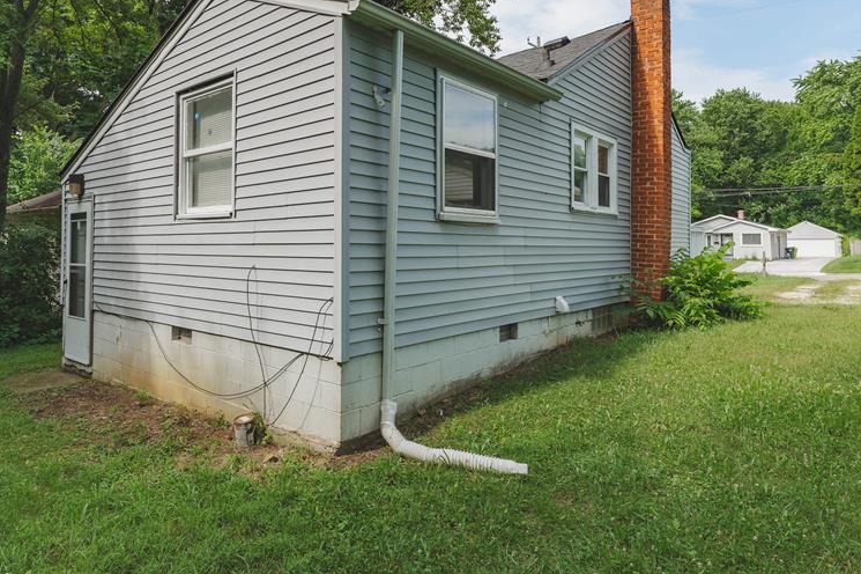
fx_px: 552
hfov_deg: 75.5
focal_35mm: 23
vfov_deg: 54.2
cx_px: 371
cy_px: 211
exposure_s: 1/1000
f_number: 5
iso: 320
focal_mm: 16.8
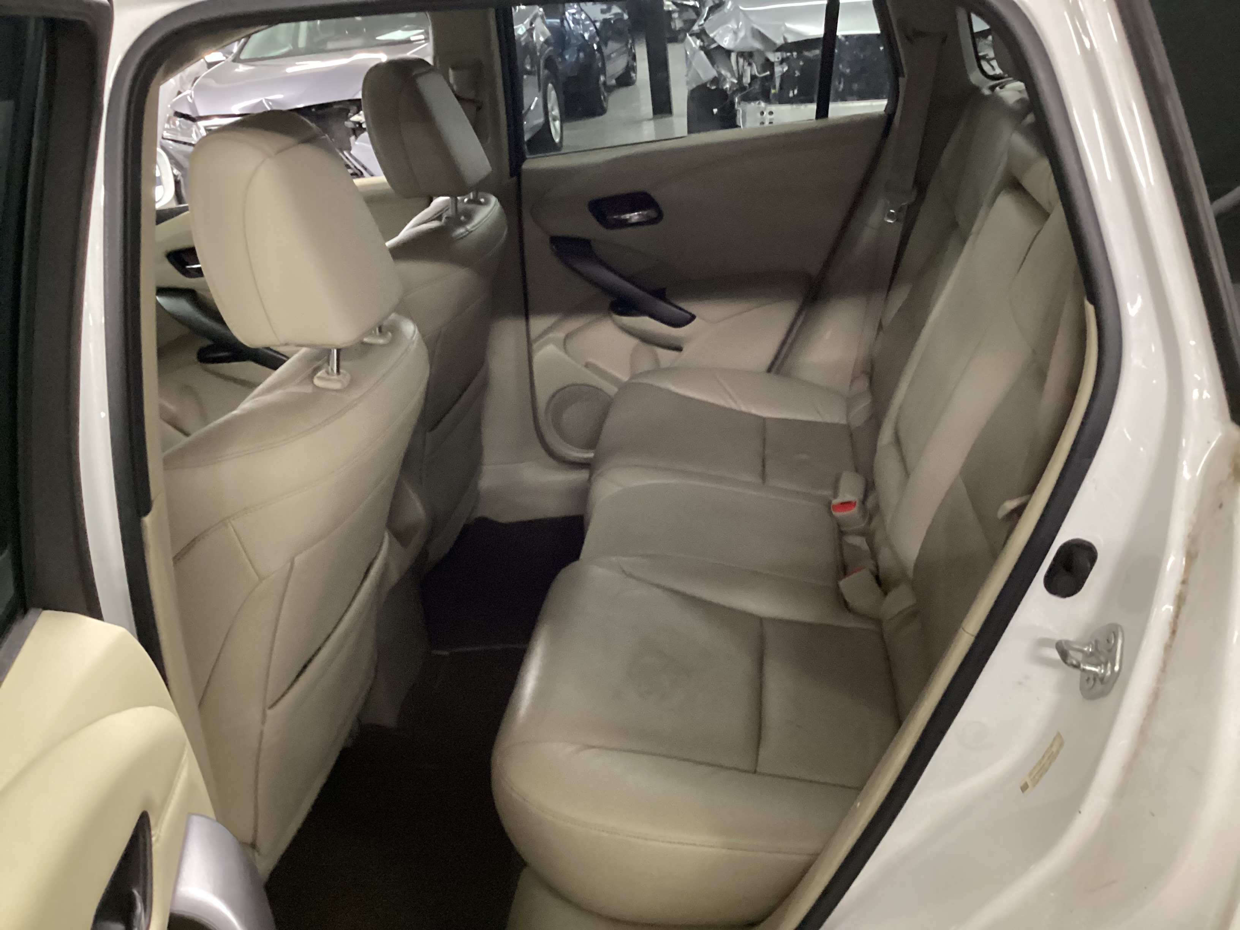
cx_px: 620
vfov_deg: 45.4
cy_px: 465
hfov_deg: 58.4
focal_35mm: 31
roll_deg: +7.0
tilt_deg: -25.7
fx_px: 1110
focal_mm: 3.3
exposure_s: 1/24
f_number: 2.4
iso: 640
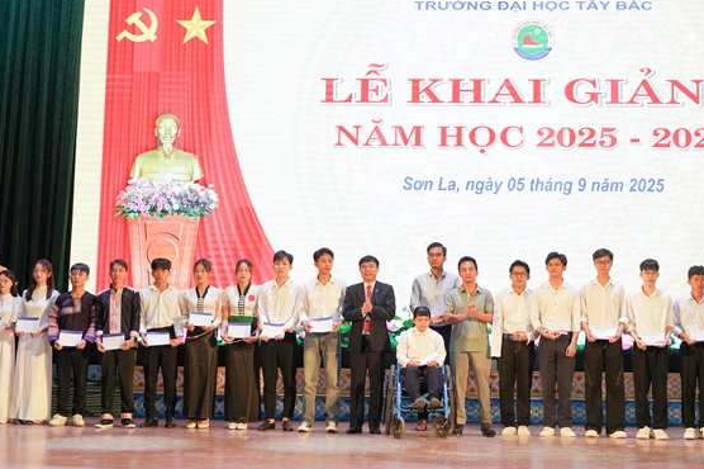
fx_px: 1256
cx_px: 412
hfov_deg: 31.3
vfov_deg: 21.0
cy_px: 119
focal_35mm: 64
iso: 1000
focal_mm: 35.7
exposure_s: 1/1000
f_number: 2.8
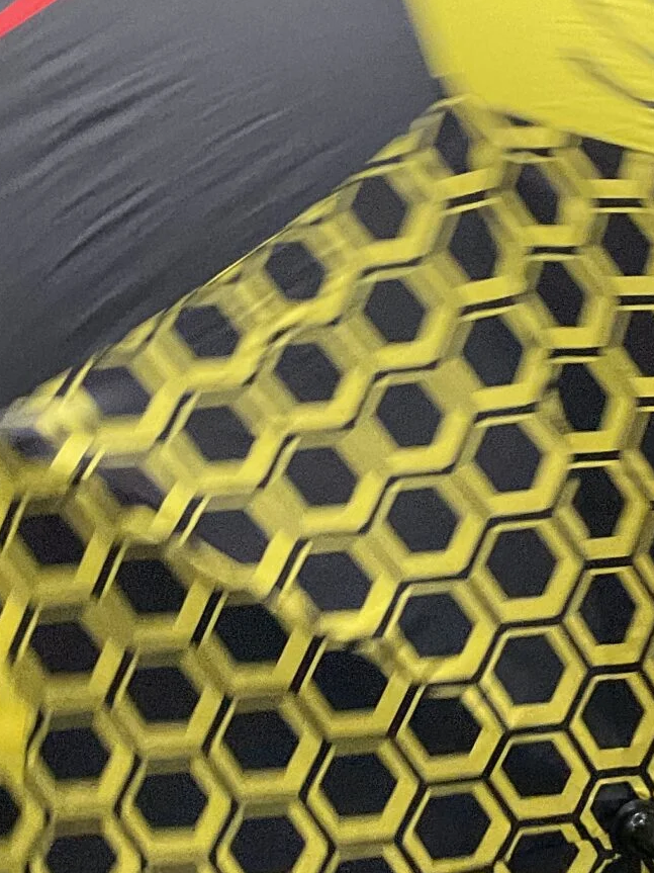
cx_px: 349
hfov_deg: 17.2
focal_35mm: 86
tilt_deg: -14.8
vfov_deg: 22.7
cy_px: 533
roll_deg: -0.6
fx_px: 2167
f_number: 1.8
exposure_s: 1/60
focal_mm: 3
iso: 125
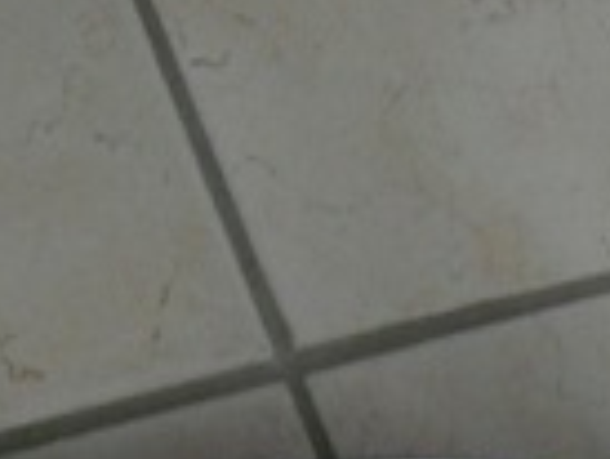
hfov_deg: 16.7
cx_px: 508
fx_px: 2064
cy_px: 526
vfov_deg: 12.4
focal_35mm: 117
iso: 400
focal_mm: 6.72
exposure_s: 1/6
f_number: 3.1
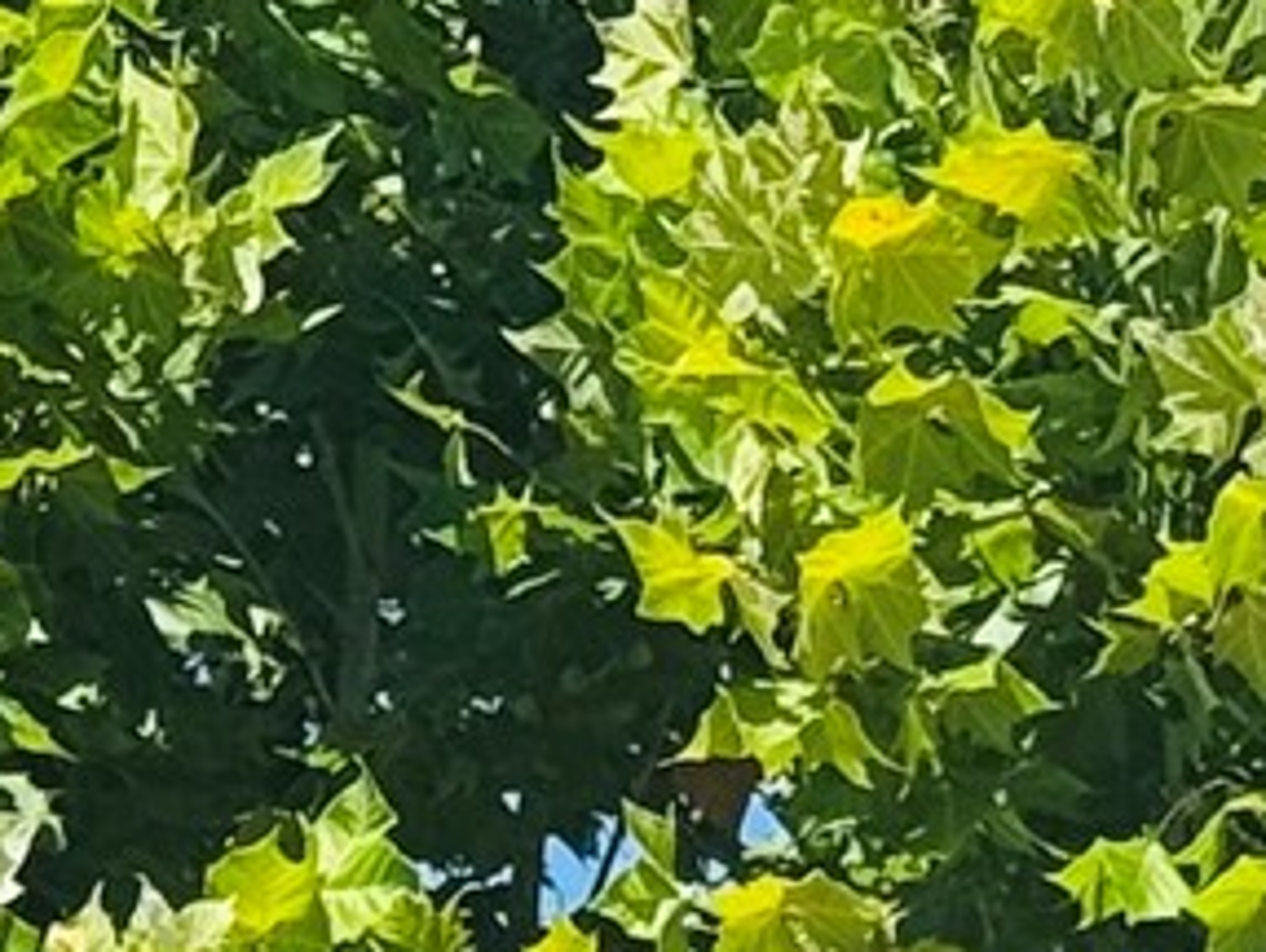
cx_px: 1712
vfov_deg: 4.2
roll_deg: +2.1
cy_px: 3001
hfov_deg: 5.7
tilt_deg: +8.3
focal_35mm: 342
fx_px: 12524
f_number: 1.78
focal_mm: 6.76
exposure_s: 1/3817
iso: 64
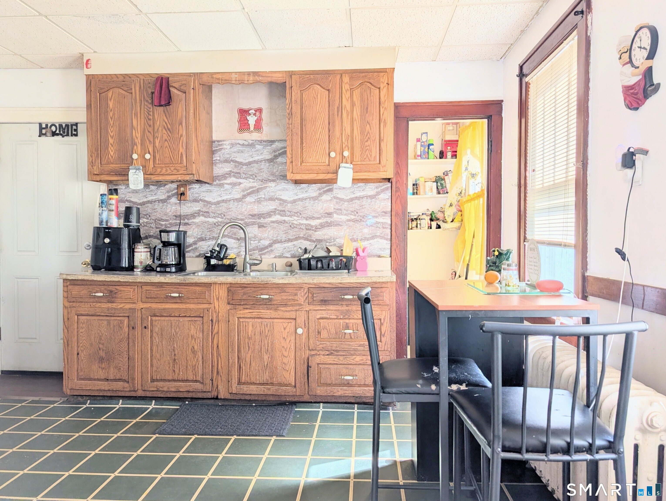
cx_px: 333
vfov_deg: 56.9
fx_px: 462
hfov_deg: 71.5
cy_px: 250
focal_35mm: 24
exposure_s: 1/718
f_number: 1.68
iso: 22
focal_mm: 6.9
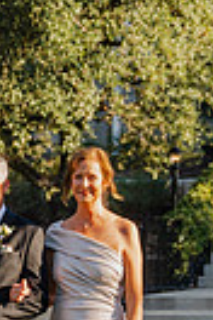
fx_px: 1393
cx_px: -31
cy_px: 291
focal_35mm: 157
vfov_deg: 13.0
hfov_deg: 8.7
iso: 200
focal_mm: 46
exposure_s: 1/1250
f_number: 2.8
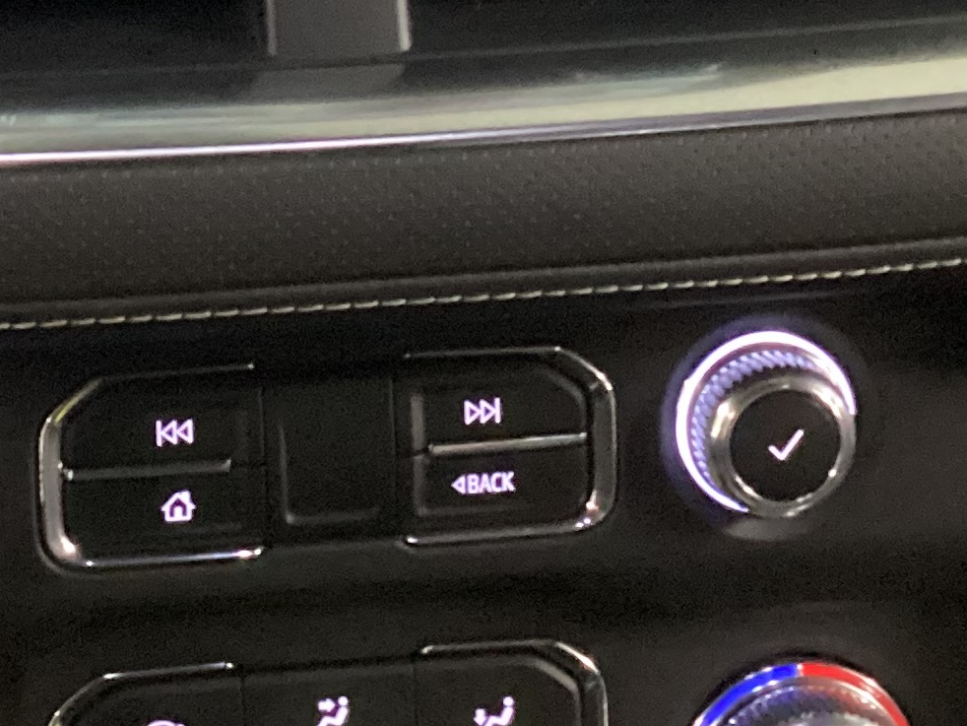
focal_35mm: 103
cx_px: 298
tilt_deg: -26.0
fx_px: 2878
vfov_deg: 13.8
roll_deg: -1.8
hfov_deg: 19.0
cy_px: -214
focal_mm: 3.3
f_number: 2.4
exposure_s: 1/20
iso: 640
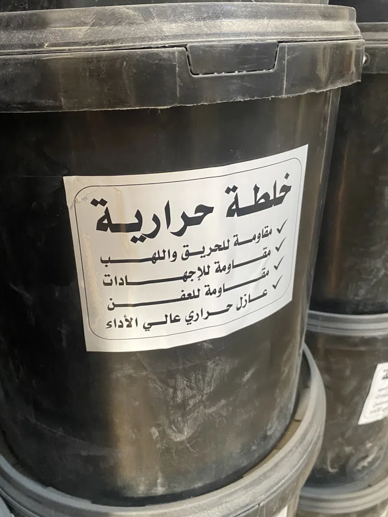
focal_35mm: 30
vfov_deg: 59.9
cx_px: 177
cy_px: 238
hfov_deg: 46.7
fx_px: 448
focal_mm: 4.25
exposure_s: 1/42
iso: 500
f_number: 1.8
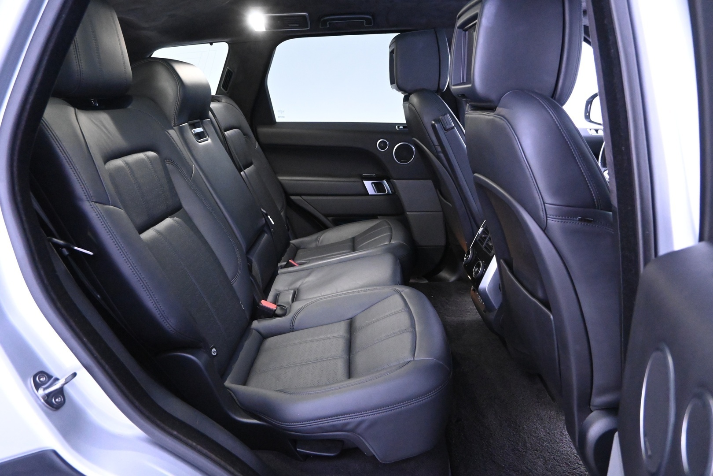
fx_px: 475
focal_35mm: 24
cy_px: 238
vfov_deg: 53.1
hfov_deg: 73.7
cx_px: 356
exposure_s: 1/25
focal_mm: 16
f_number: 4
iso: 7200
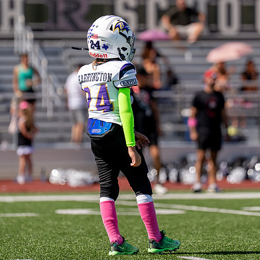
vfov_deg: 5.9
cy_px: 116
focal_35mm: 298
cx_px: 125
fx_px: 2532
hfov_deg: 5.9
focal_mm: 170
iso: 200
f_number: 2.8
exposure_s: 1/5000
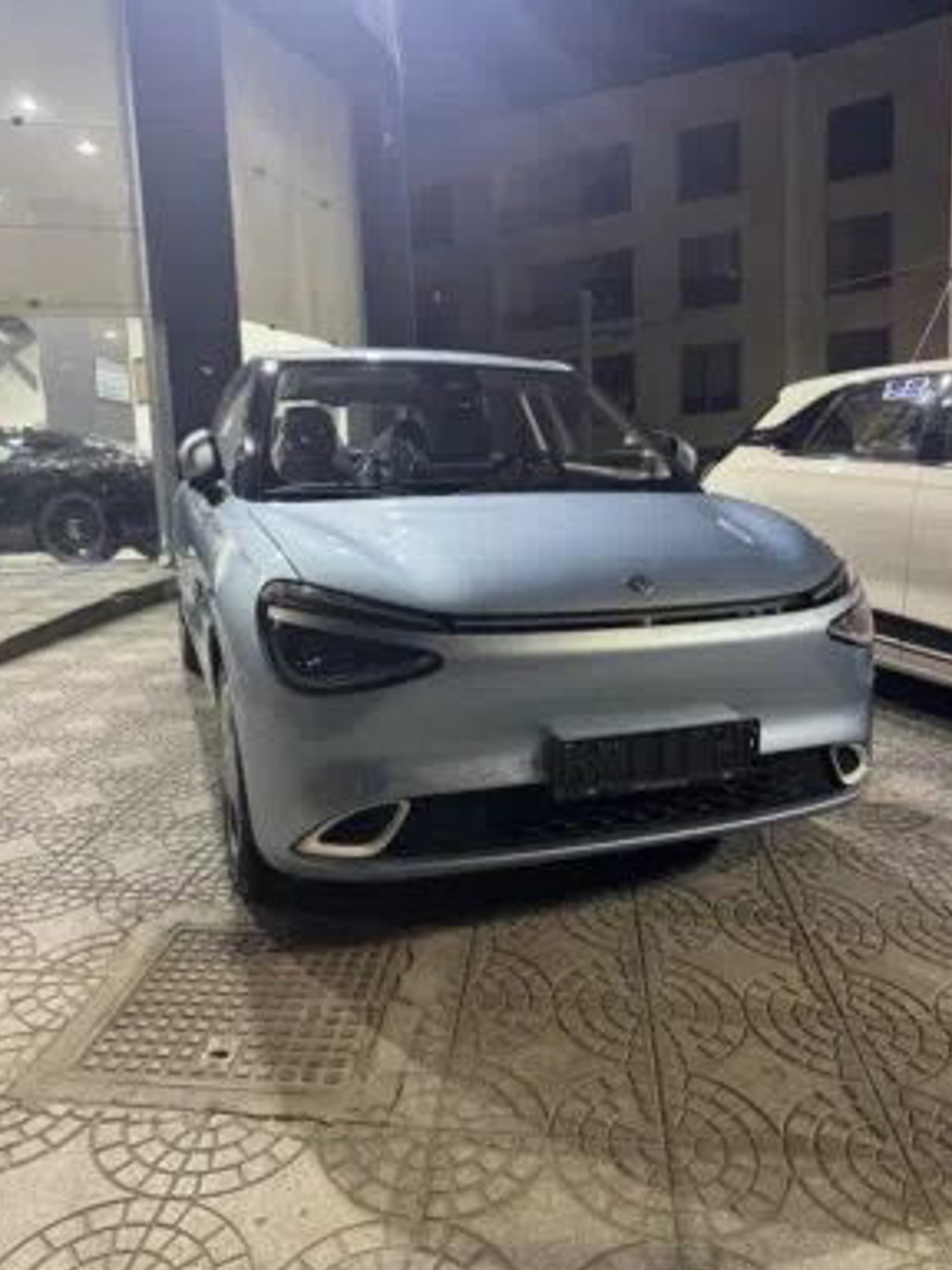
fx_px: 917
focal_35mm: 25
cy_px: 635
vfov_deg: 69.4
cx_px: 479
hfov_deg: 54.9
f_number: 1.78
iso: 500
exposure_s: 1/50
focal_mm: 6.76
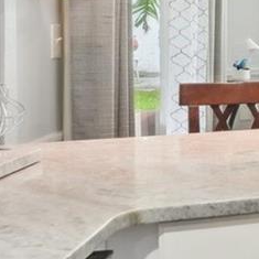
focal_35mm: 81
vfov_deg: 20.7
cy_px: 0
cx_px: 737
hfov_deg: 12.2
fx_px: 686
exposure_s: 1/8
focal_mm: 14
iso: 400
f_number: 8
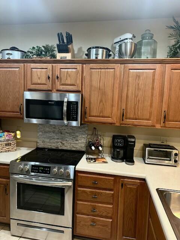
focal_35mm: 24
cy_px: 120
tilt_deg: -4.8
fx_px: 166
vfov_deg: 71.6
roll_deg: -3.8
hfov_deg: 56.8
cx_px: 90
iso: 320
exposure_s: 1/60
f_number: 1.78
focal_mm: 6.86
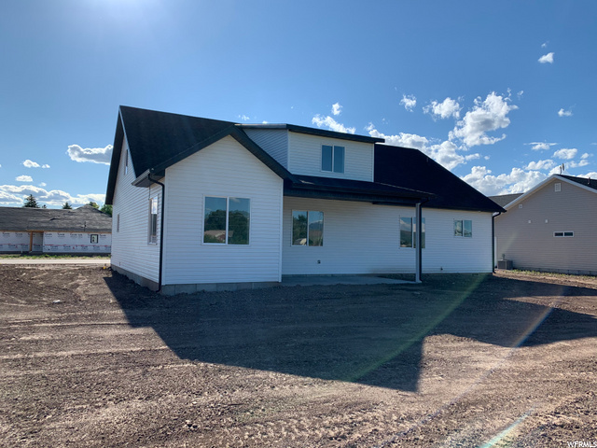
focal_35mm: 26
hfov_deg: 67.3
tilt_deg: +3.7
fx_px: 448
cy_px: 224
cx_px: 298
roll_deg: -1.3
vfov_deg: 53.1
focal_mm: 4.25
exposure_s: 1/2611
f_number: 1.8
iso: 25
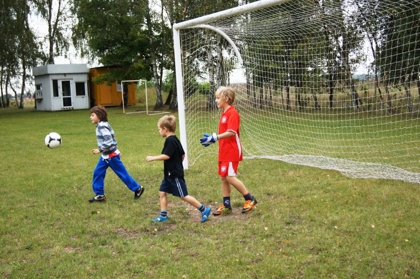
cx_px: 210
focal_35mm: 52
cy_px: 140
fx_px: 612
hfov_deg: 37.9
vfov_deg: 25.7
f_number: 5
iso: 1250
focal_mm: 35
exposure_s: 1/2000
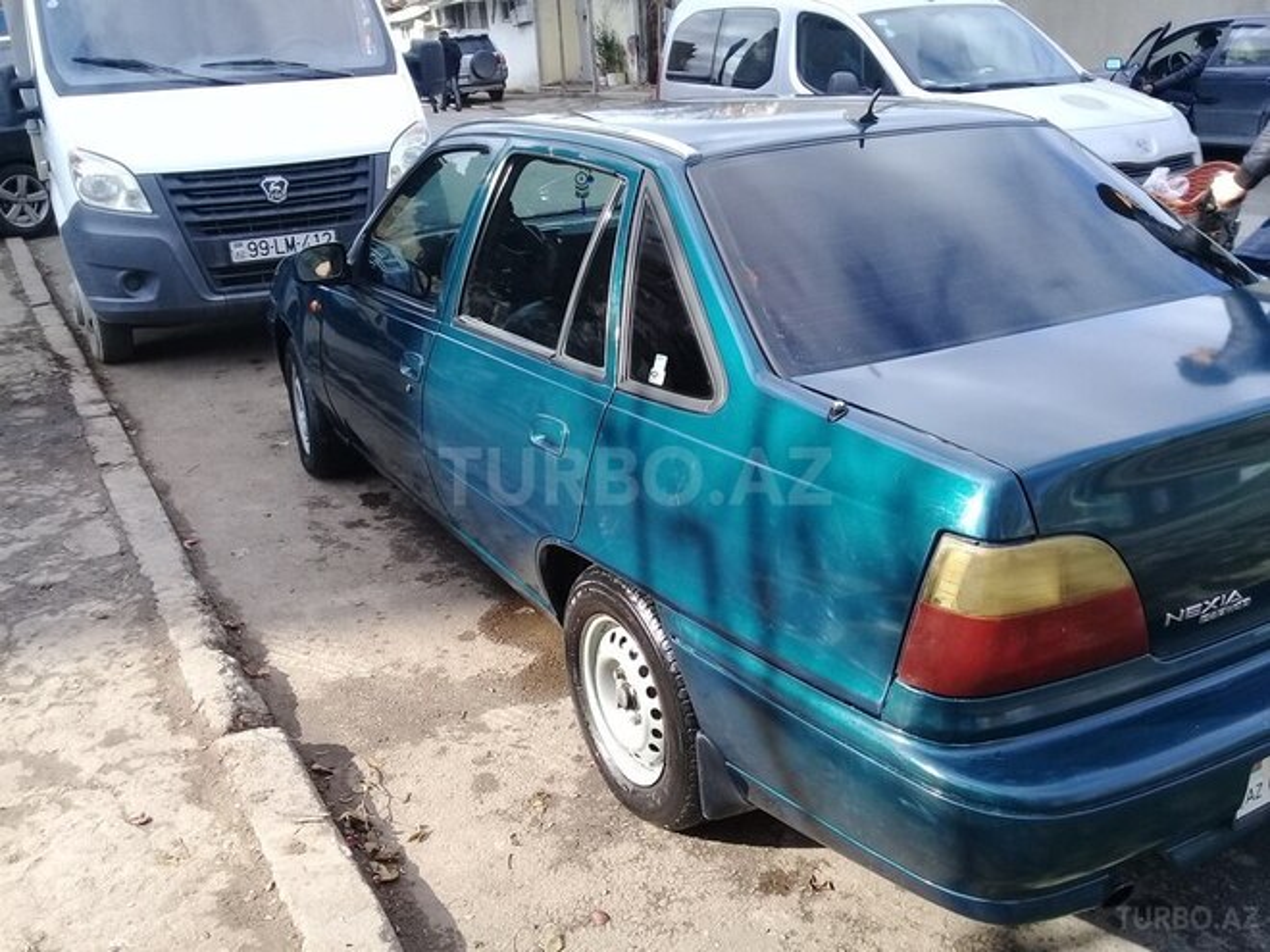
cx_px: 635
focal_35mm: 31
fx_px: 1137
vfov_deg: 45.4
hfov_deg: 58.4
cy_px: 476
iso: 50
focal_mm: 3.3
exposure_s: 1/310
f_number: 2.2
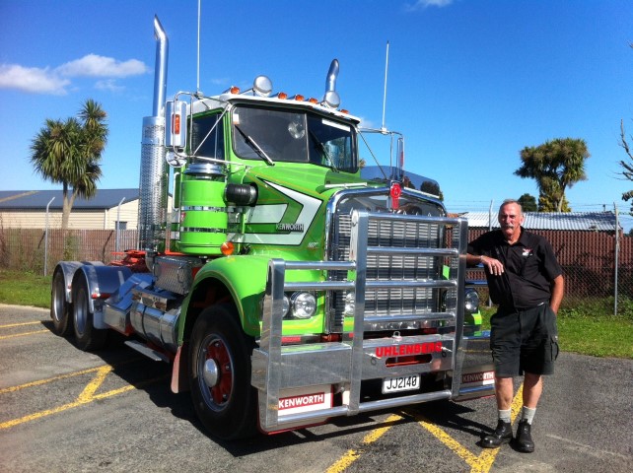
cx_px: 316
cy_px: 236
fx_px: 639
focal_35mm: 35
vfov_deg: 40.6
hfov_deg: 52.7
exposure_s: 1/1312
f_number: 2.8
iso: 80
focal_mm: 3.85
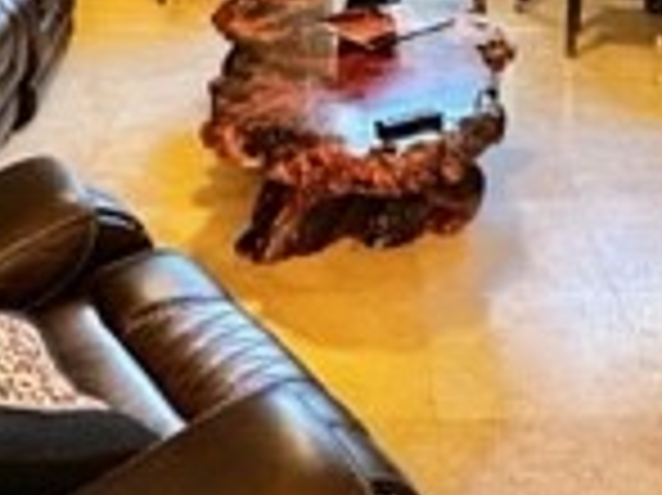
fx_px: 1166
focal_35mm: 61
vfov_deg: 22.2
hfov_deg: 31.5
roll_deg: -1.9
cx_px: 437
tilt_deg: -12.5
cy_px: -99
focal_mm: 2.22
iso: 400
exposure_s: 1/60
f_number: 2.2
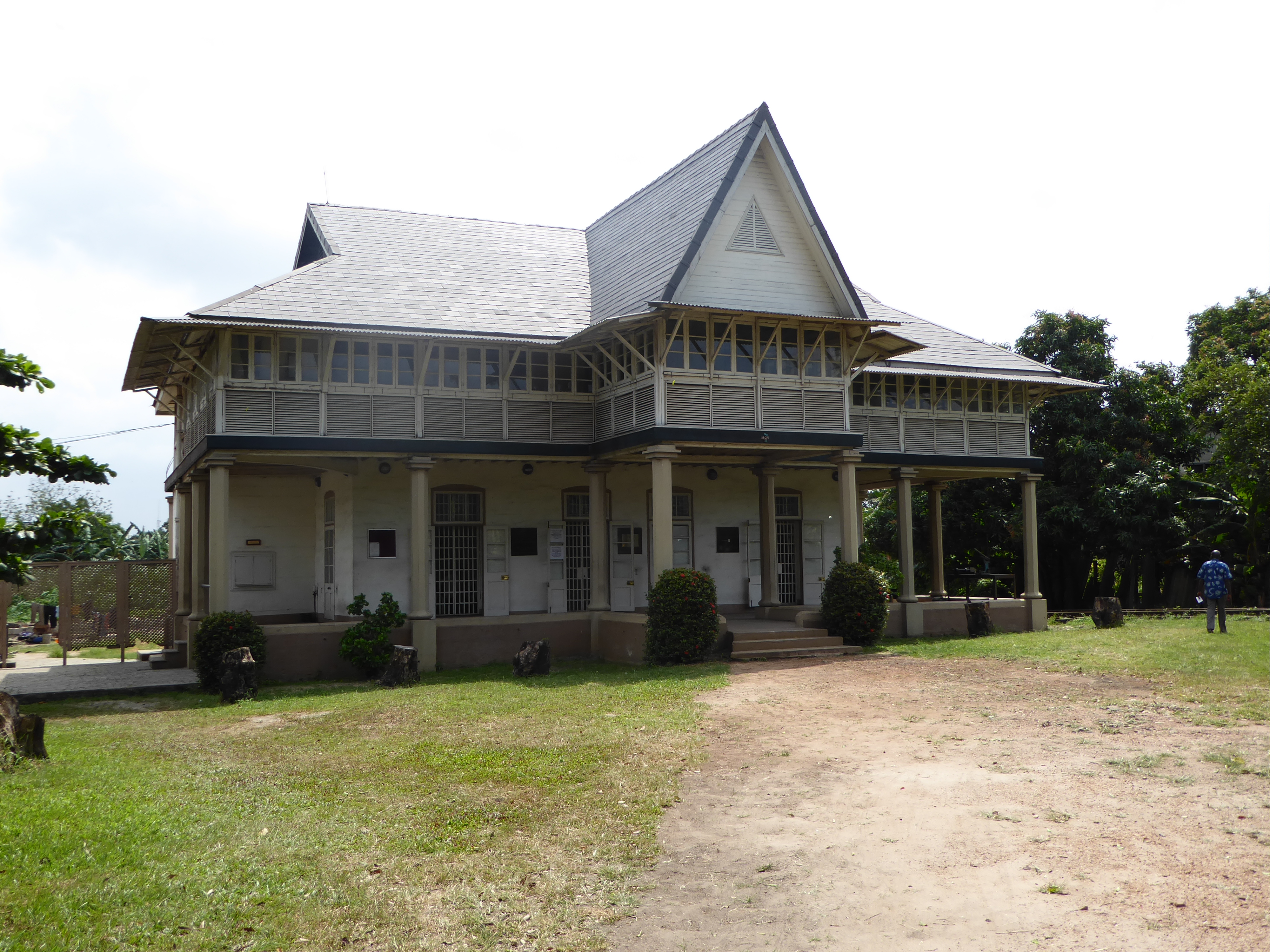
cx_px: 635
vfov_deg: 41.8
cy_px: 476
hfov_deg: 54.0
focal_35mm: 34
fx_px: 1247
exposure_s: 1/500
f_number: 3.6
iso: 80
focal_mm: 5.8
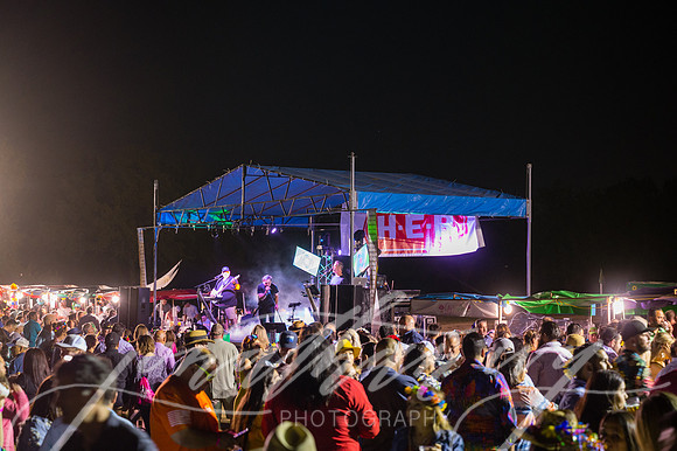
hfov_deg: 31.0
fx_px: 1222
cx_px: 338
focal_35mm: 65
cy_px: 226
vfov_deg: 20.9
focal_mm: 65
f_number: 4
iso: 2500
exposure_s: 1/25
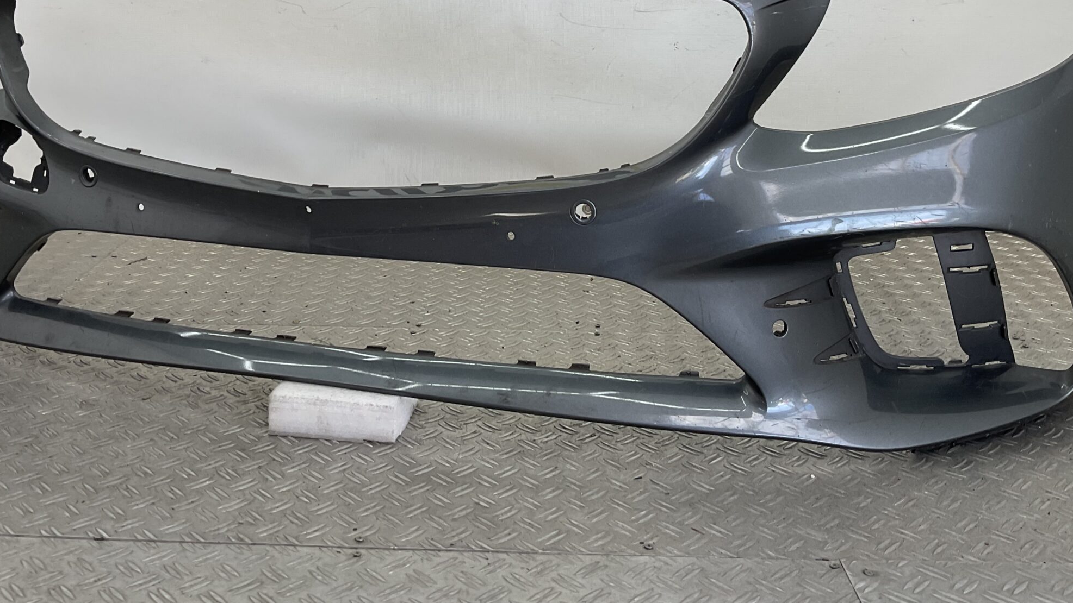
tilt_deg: -7.5
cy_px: 85
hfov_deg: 49.3
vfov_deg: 28.1
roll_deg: -2.0
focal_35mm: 41
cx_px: 492
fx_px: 1167
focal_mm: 3
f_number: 1.8
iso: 16
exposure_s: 1/149
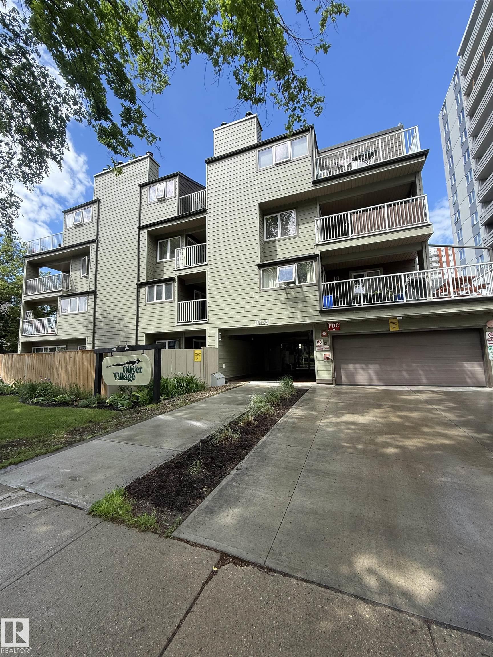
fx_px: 266
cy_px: 328
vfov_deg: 102.1
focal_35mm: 14
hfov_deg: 85.7
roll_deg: +1.8
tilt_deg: +8.0
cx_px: 246
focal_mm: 2.22
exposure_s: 1/579
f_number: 2.2
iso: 50
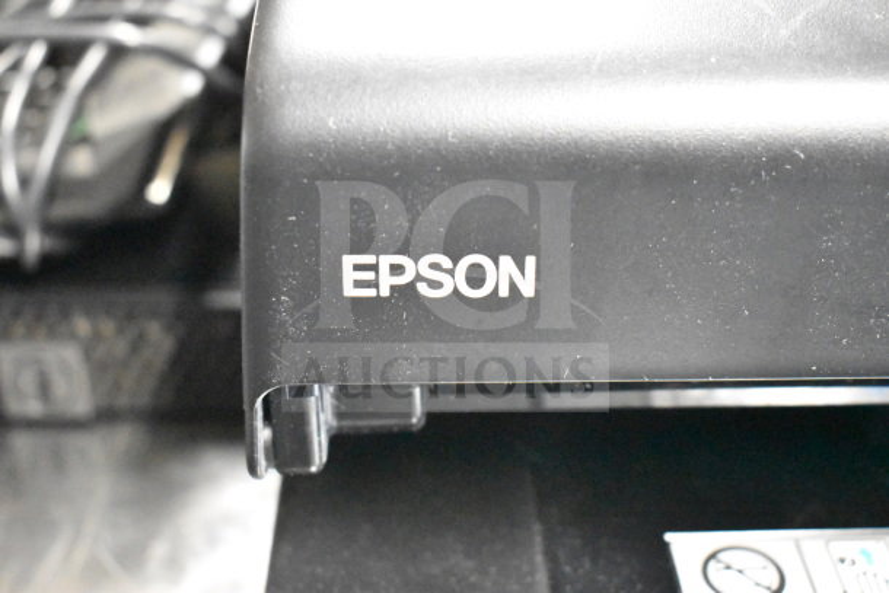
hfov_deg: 38.9
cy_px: 296
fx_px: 1260
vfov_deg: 26.5
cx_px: 444
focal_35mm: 51
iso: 22800
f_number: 4.5
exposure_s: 1/50
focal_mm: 34
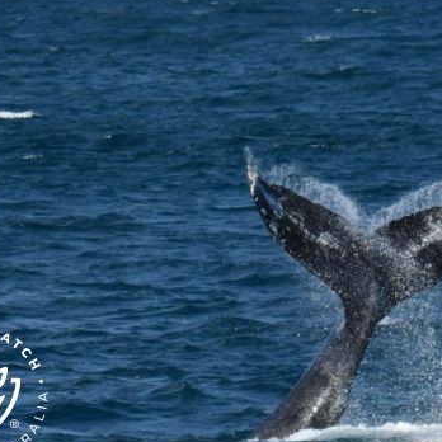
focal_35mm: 528
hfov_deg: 3.3
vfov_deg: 3.3
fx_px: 7628
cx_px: 412
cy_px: 138
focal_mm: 270
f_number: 5.6
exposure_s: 1/8000
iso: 720
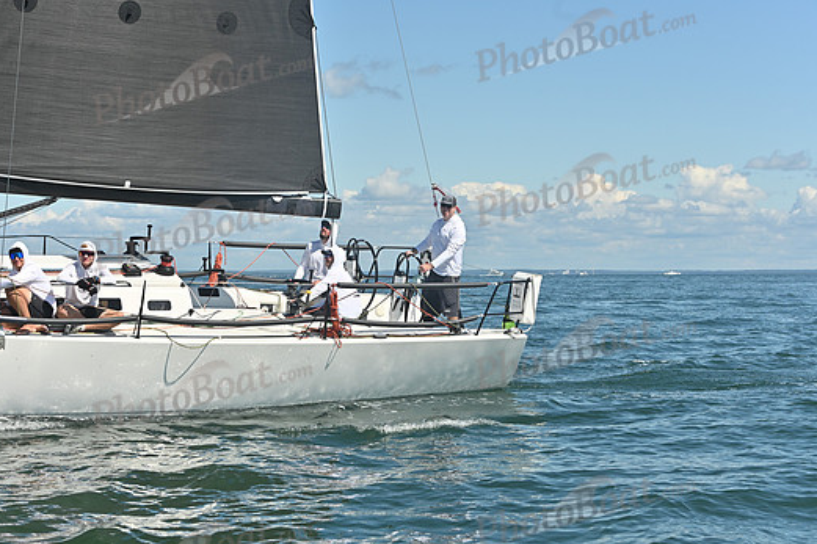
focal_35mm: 78
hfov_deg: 26.0
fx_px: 1770
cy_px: 289
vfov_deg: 17.5
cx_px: 395
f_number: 6.3
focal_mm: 70
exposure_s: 1/1600
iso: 250
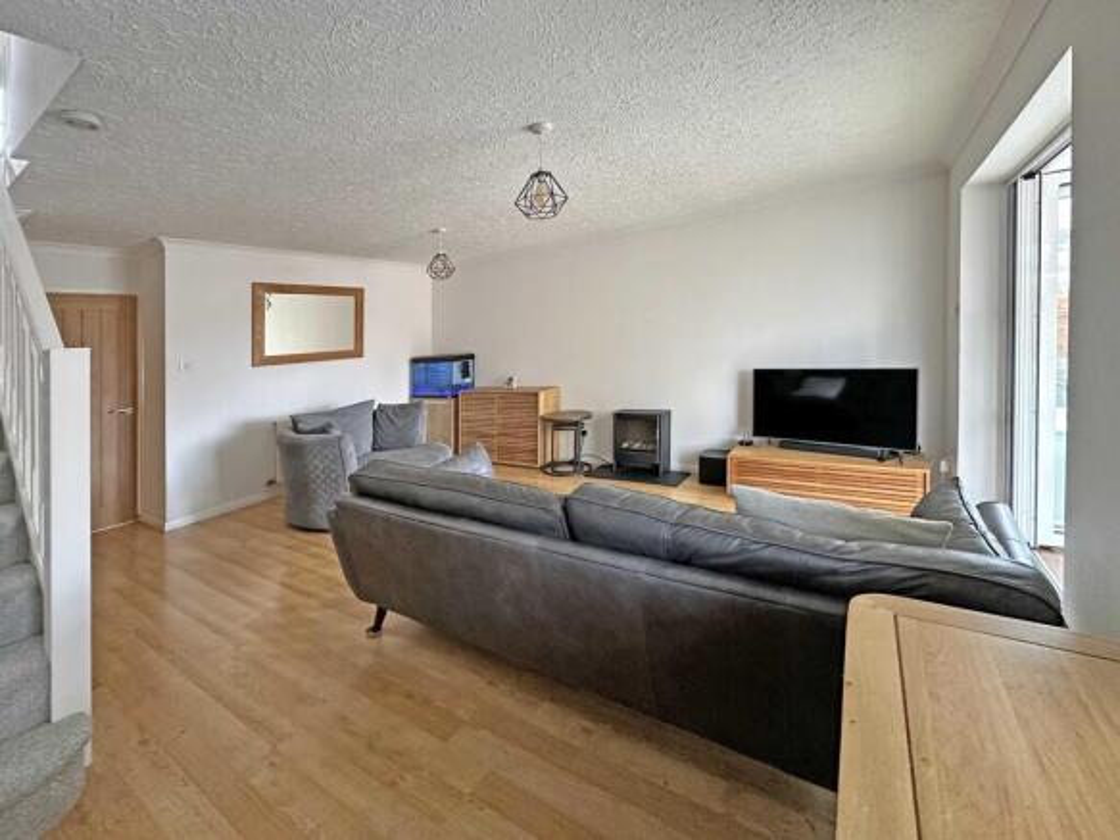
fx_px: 453
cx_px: 560
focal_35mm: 14
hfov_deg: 102.1
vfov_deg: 85.7
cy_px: 420
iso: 320
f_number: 2.2
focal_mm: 2.22
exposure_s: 1/89
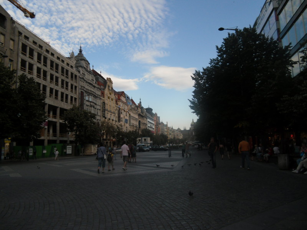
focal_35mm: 27
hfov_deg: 65.3
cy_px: 115
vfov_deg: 51.4
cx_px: 154
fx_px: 239
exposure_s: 1/640
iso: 100
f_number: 3.2
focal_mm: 4.9
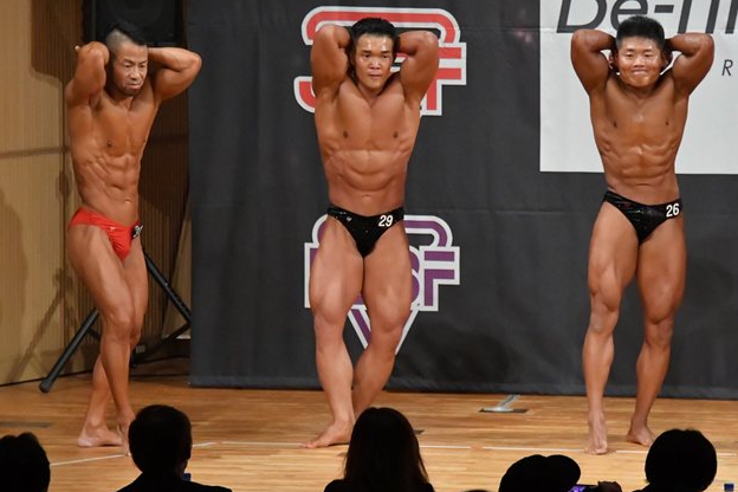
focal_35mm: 298
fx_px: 6109
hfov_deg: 6.9
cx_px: 338
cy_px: 252
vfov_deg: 4.6
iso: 9000
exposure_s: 1/400
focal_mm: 160
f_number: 5.6
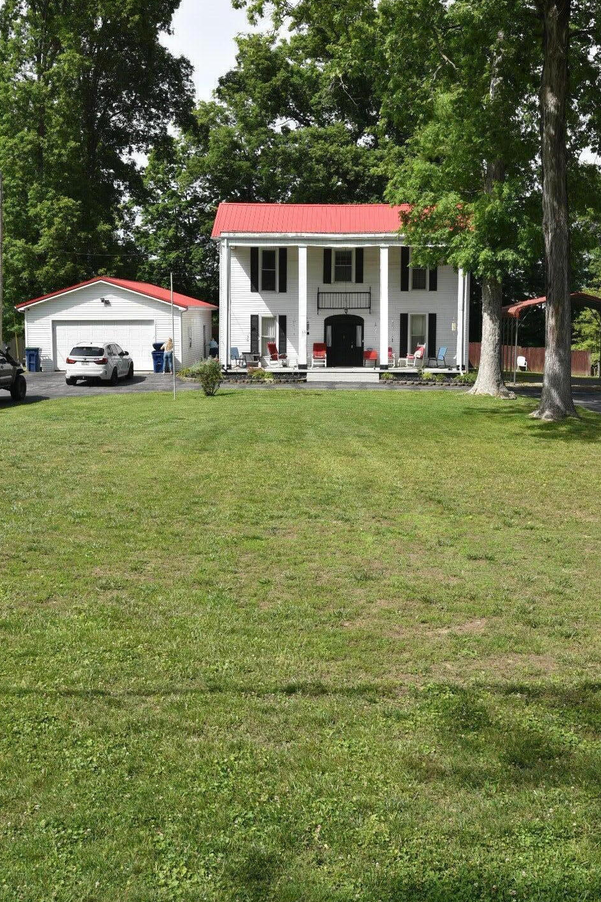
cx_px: 329
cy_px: 391
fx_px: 1002
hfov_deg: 33.4
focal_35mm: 40
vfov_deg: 48.3
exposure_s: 1/320
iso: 200
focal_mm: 35
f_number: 9
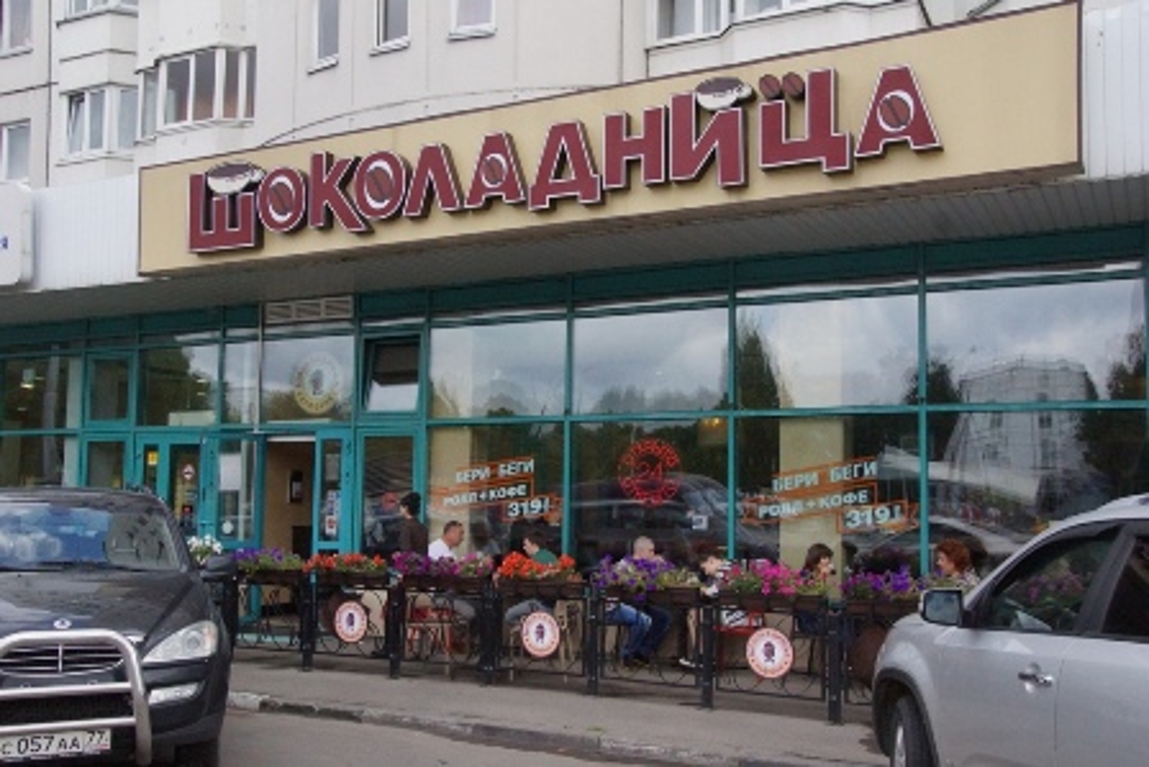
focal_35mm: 33
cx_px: 574
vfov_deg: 40.0
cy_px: 384
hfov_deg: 57.2
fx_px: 1054
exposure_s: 1/1600
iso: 2000
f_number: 8
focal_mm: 22
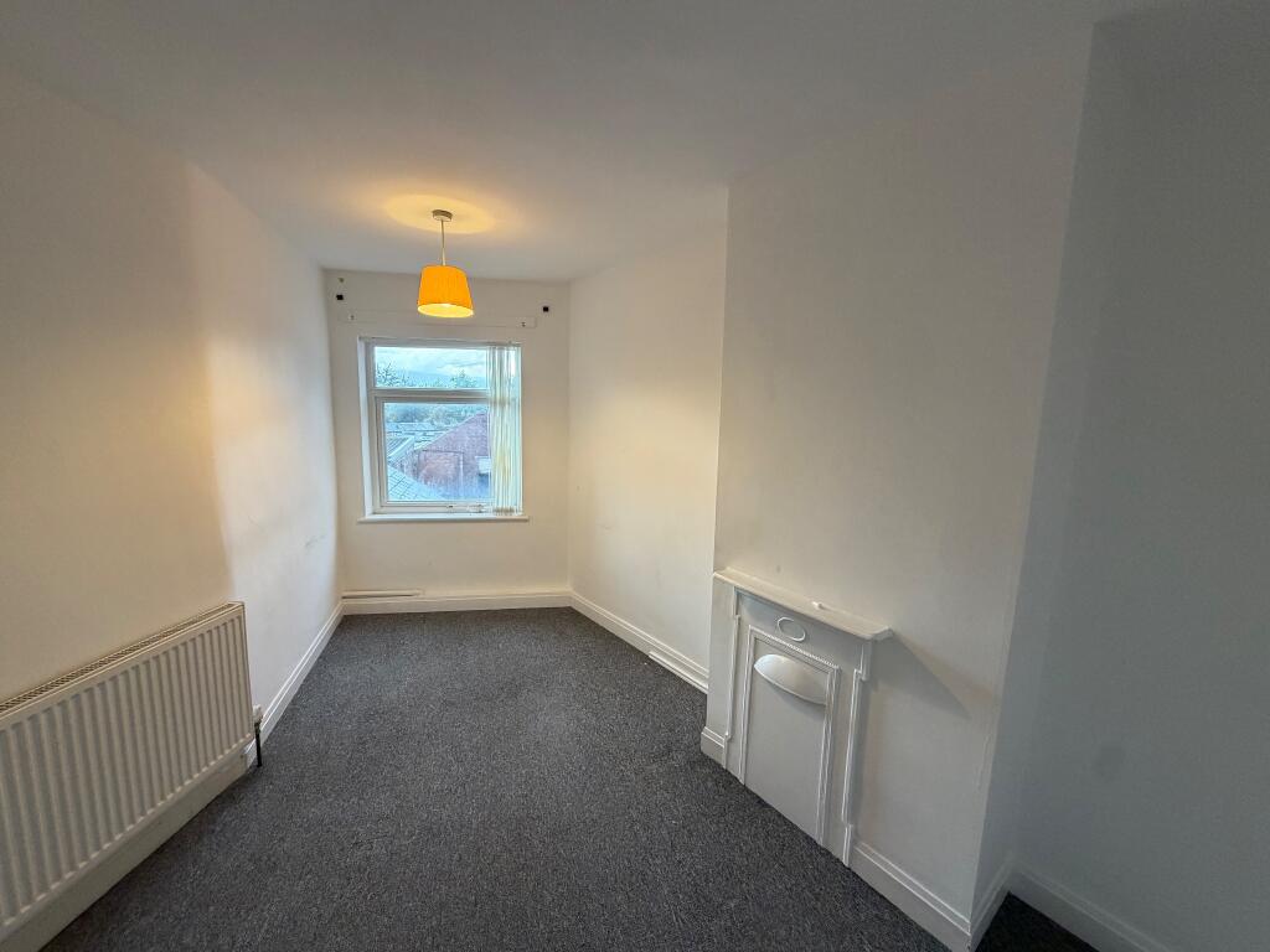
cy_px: 476
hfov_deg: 102.1
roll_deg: -0.8
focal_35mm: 14
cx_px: 635
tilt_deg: -8.2
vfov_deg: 85.7
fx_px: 514
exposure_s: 1/121
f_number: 2.2
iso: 200
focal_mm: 2.22
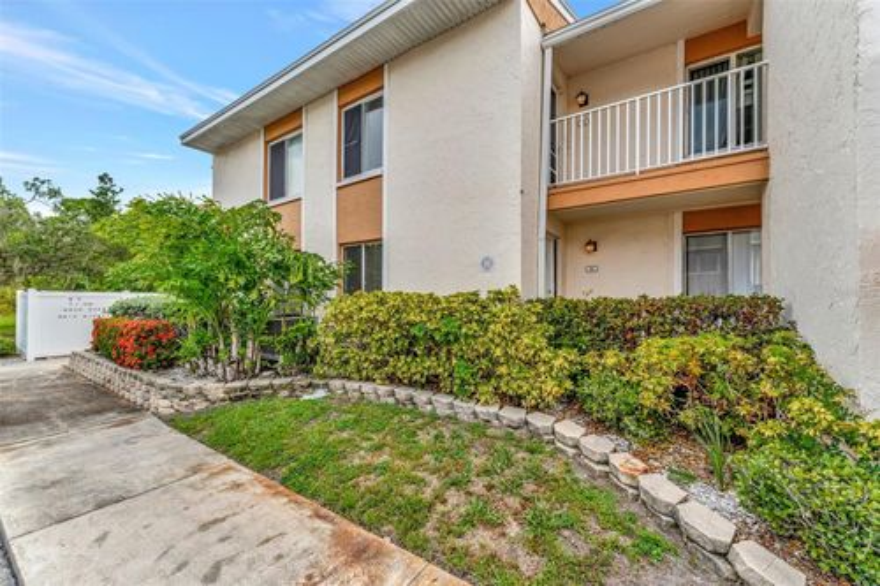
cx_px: 440
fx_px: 342
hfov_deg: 104.3
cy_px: 293
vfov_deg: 81.2
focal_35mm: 14
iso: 800
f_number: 7.1
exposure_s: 1/1600
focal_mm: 14
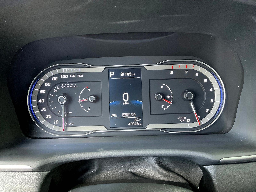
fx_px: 214
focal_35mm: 29
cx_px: 128
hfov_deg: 61.7
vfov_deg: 48.2
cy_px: 96
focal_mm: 3
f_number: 1.8
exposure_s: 1/60
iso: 200
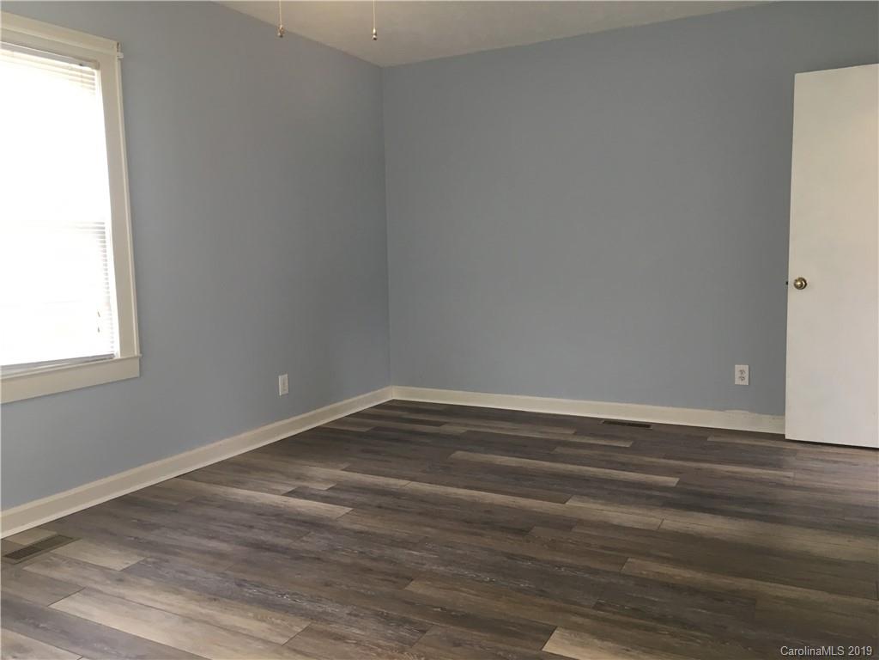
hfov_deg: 61.7
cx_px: 440
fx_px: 736
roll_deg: +1.9
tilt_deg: -6.9
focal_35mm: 29
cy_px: 330
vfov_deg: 48.2
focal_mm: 4.15
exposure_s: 1/30
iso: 64
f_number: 2.2
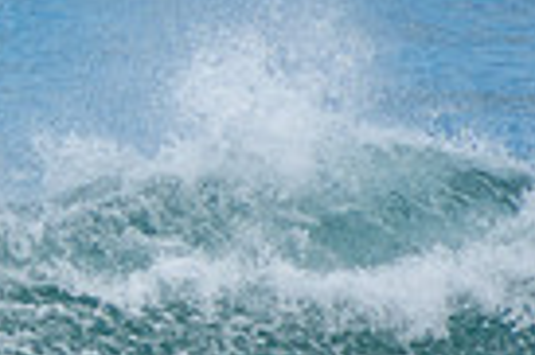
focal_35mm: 2548
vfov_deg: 0.5
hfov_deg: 0.8
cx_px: -551
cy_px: 154
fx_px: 37821
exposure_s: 1/1250
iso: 250
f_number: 5.6
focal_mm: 400
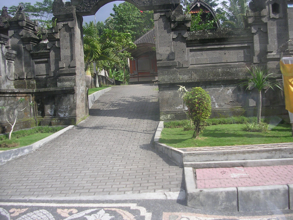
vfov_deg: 37.7
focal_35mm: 38
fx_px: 322
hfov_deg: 49.0
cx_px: 146
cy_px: 110
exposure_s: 1/237
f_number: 2.8
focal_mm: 5.8
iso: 50
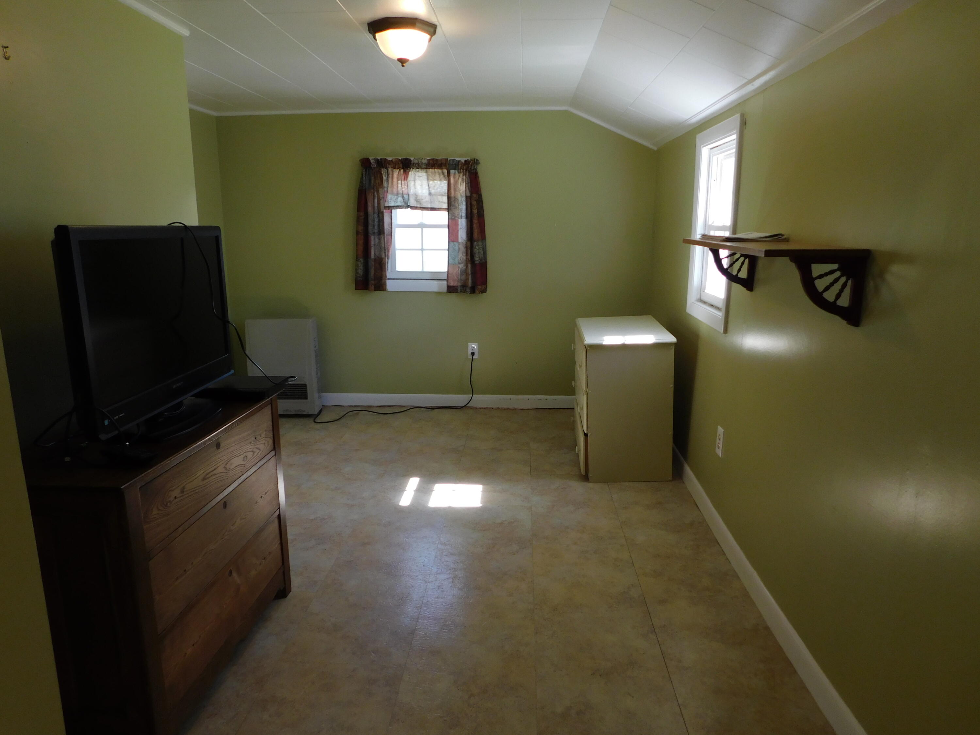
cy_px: 368
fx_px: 651
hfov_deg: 73.9
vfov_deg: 58.9
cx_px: 490
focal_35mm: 23
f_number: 3
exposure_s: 1/40
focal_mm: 4
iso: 125
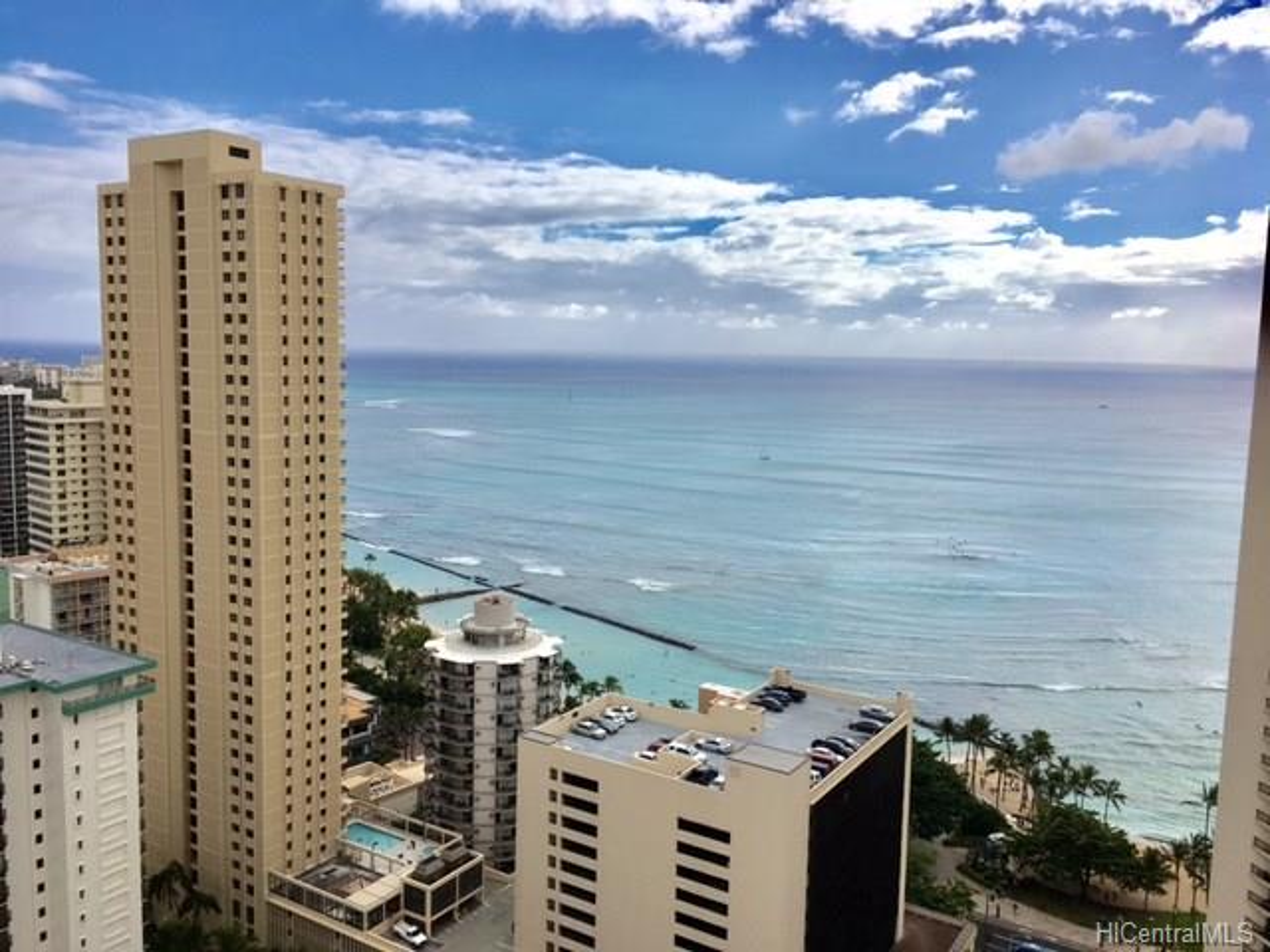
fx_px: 1064
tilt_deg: -6.3
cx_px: 635
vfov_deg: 48.2
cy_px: 476
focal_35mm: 29
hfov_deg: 61.7
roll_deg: -0.6
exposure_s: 1/2849
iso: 25
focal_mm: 4.15
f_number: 2.2
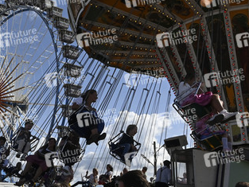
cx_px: 76
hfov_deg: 32.8
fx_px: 417
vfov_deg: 25.2
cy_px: 98
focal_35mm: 58
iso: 4000
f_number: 22
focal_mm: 28
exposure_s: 1/3200
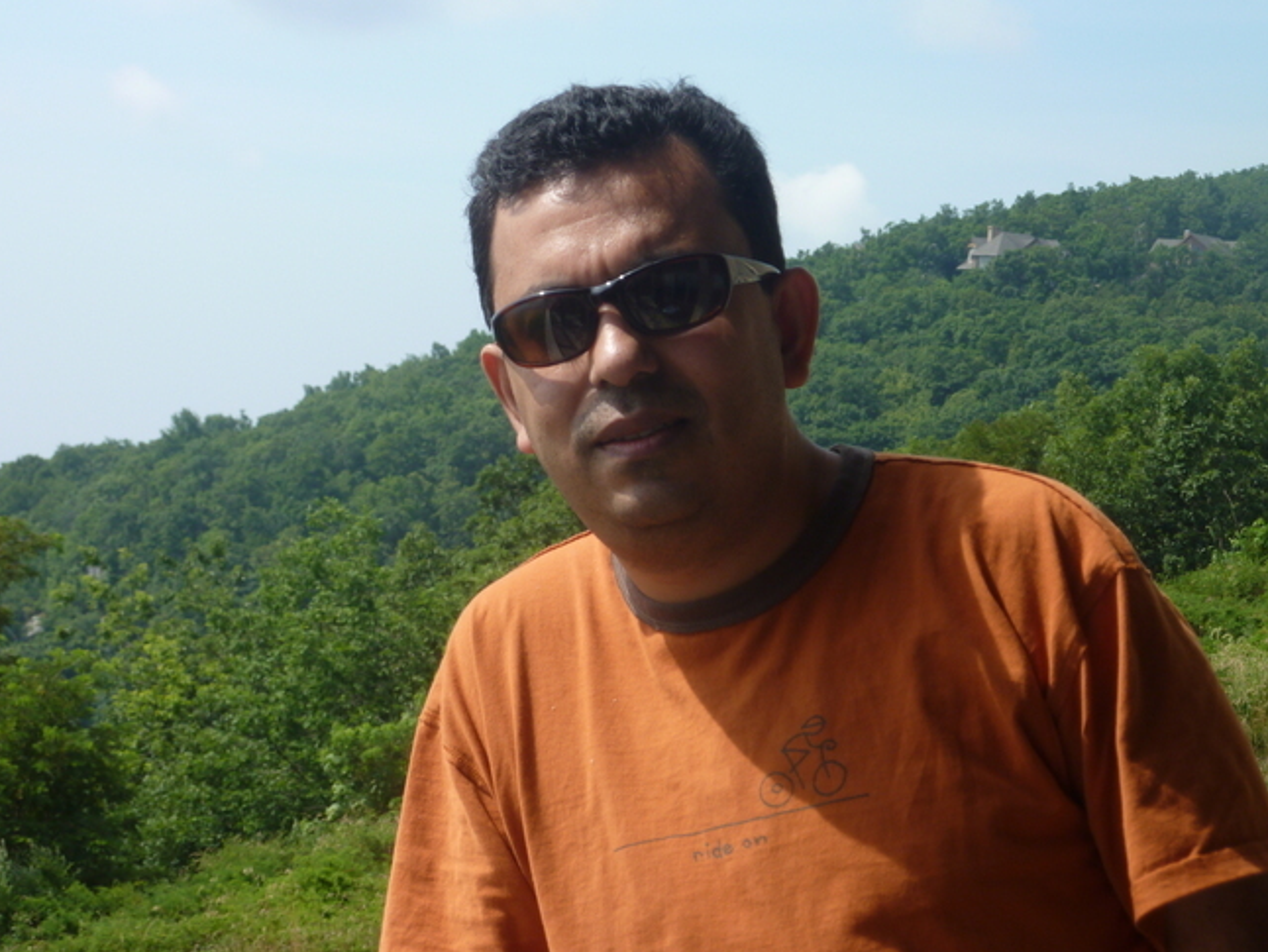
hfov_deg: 18.9
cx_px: 634
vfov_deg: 14.2
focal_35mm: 104
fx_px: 3811
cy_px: 502
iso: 80
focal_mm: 15.8
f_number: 4.3
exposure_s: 1/400
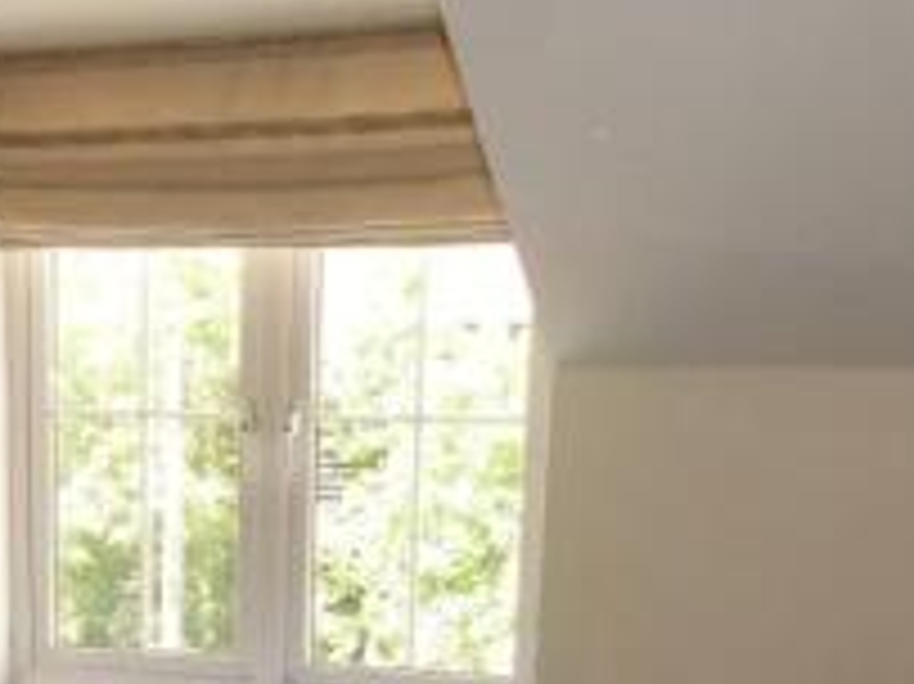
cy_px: 875
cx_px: 200
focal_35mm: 69
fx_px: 1821
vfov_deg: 19.7
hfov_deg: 27.7
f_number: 3
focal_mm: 4.24
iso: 200
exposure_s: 1/100
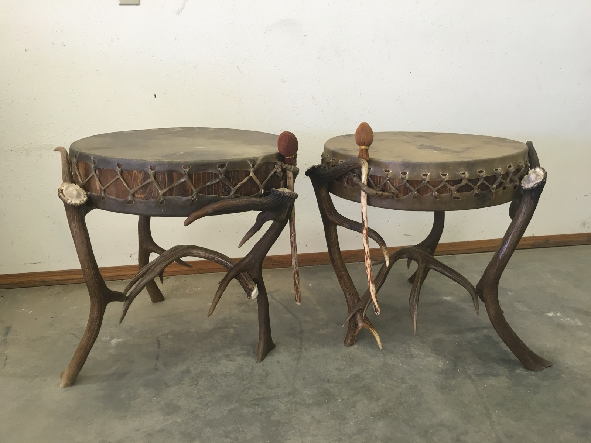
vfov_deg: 48.2
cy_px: 222
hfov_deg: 61.7
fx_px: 495
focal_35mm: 29
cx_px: 296
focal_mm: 4.15
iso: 64
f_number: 2.2
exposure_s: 1/30
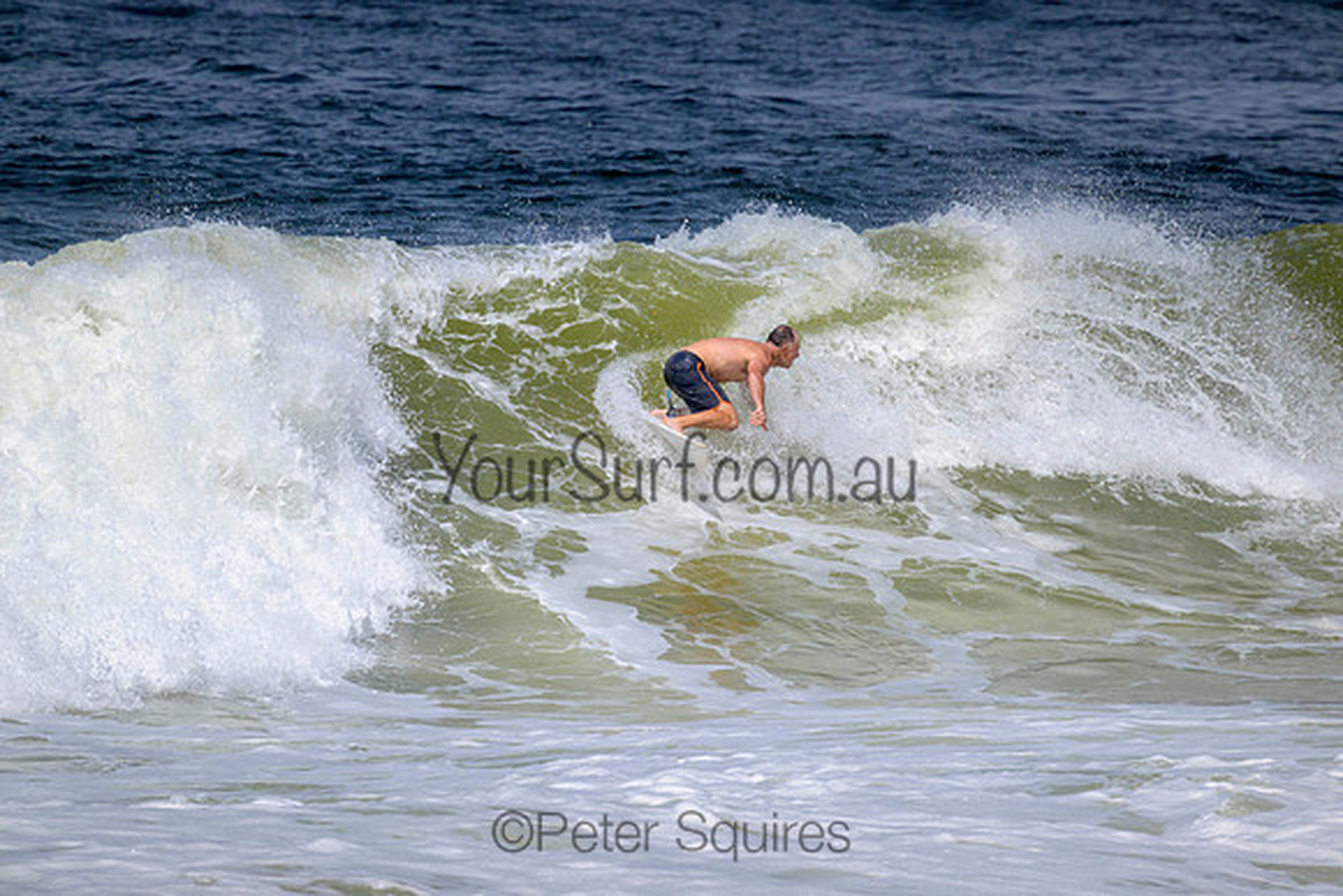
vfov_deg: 1.7
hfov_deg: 2.6
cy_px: 448
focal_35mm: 800
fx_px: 29850
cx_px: 672
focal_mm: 800
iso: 450
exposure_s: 1/2000
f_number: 11
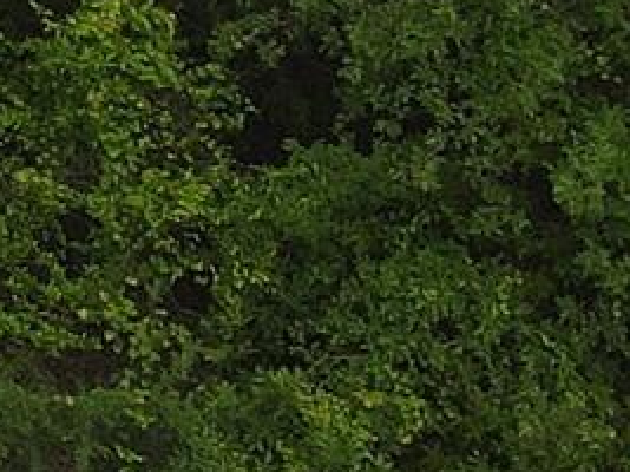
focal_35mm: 184
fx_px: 3347
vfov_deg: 7.5
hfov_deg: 8.5
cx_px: -1406
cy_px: -649
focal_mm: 4.5
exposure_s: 1/400
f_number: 2.8
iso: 100
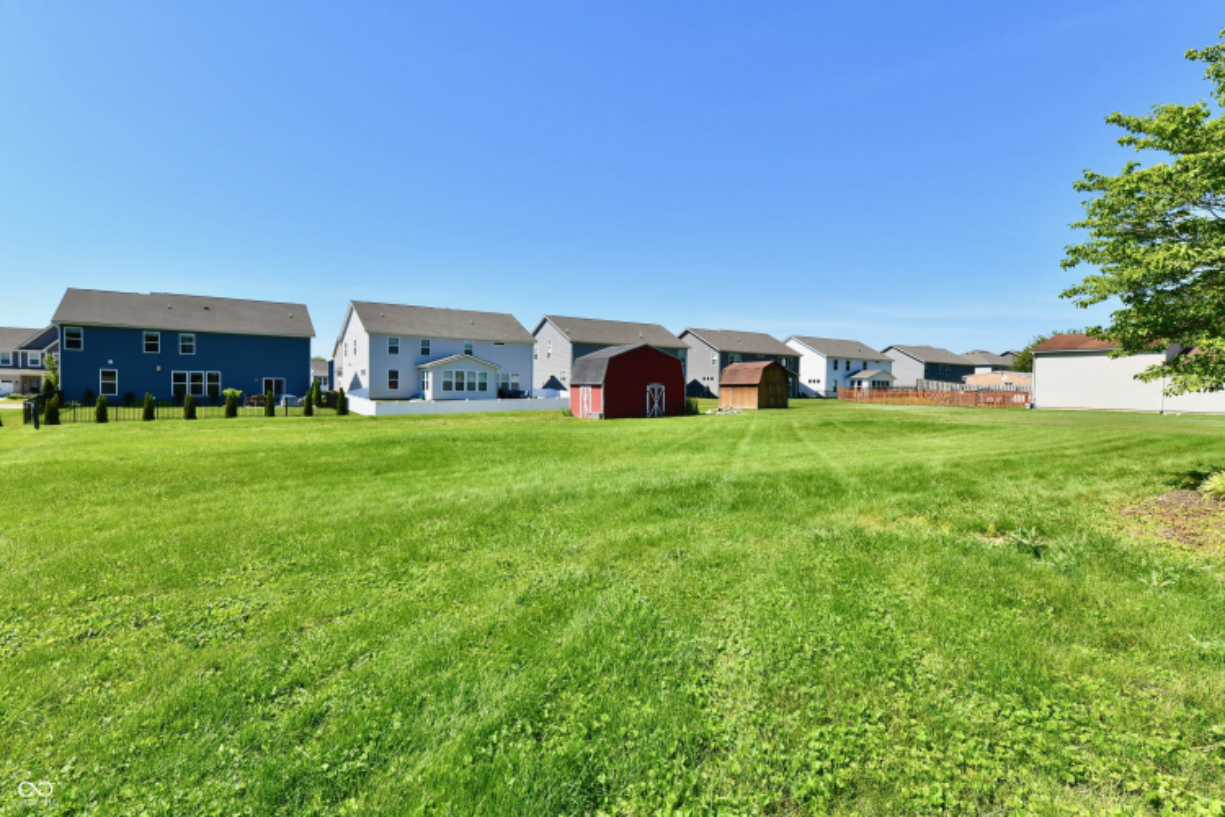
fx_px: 612
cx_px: 612
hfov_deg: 90.0
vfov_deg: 67.4
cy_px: 408
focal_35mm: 18
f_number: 13
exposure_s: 1/640
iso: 640
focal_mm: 18
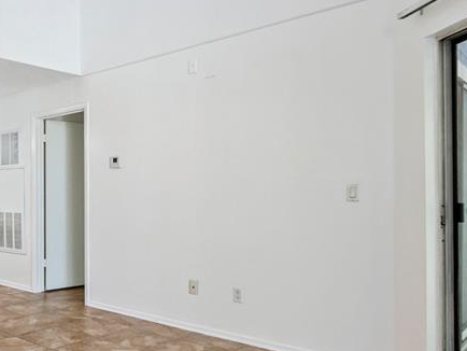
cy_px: 199
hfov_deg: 50.0
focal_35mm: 33
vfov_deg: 42.9
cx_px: 58
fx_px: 445
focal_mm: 7
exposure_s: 1/60
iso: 1000
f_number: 4
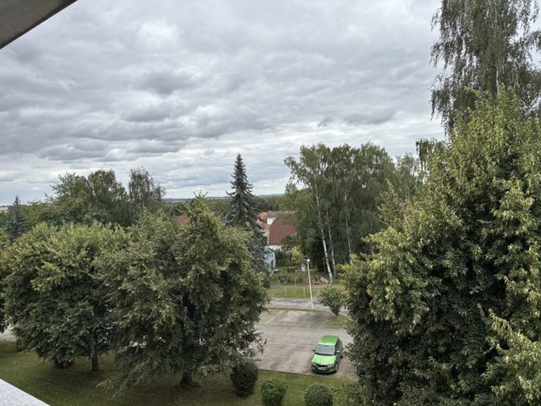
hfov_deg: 67.3
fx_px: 406
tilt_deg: -0.9
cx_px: 270
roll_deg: +3.4
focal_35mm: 26
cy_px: 203
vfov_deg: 53.1
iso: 50
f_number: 1.6
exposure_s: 1/1876
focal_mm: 5.96
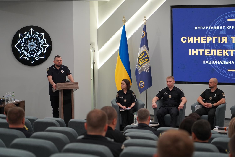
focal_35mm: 105
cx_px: 118
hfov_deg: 19.5
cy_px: 78
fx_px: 685
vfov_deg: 13.0
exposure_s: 1/160
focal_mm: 105
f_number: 4
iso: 2000
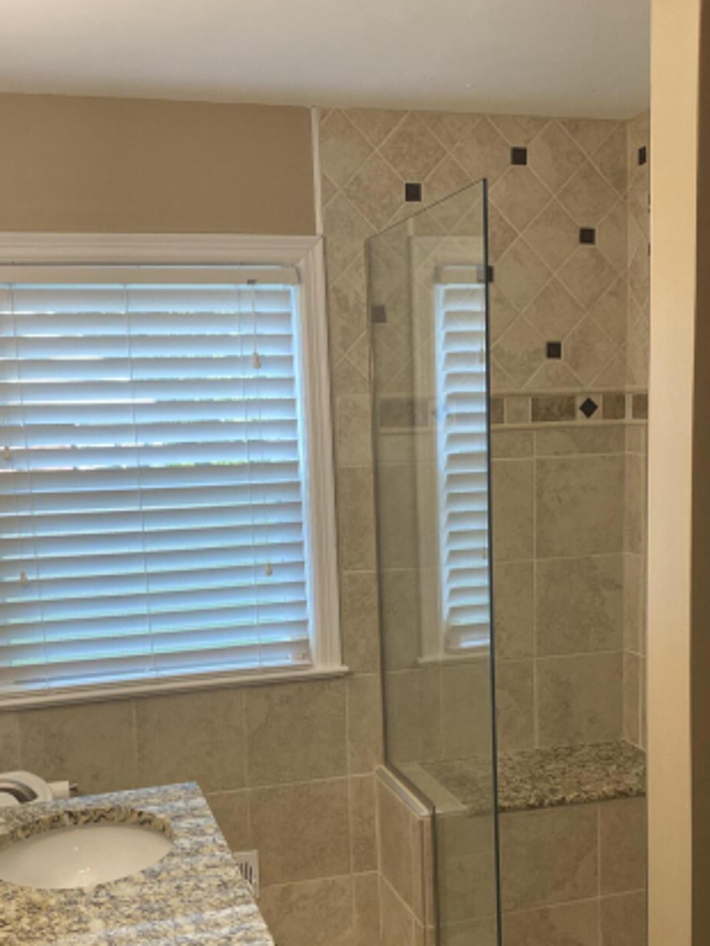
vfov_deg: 44.1
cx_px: 385
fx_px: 1148
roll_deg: +1.8
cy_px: 638
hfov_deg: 34.3
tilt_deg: -9.0
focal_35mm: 42
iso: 64
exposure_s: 1/60
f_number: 1.8
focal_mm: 4.25
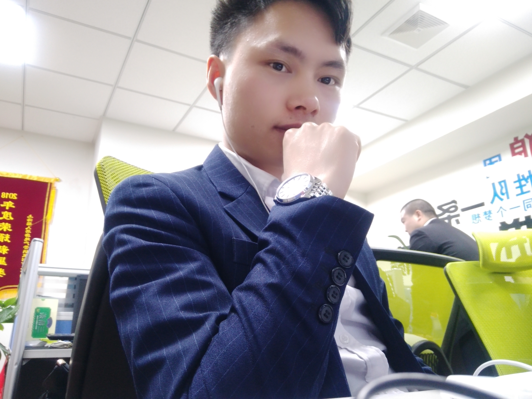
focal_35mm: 21
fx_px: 323
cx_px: 266
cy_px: 200
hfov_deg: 79.0
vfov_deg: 63.4
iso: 500
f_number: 2
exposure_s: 1/25
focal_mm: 3.57
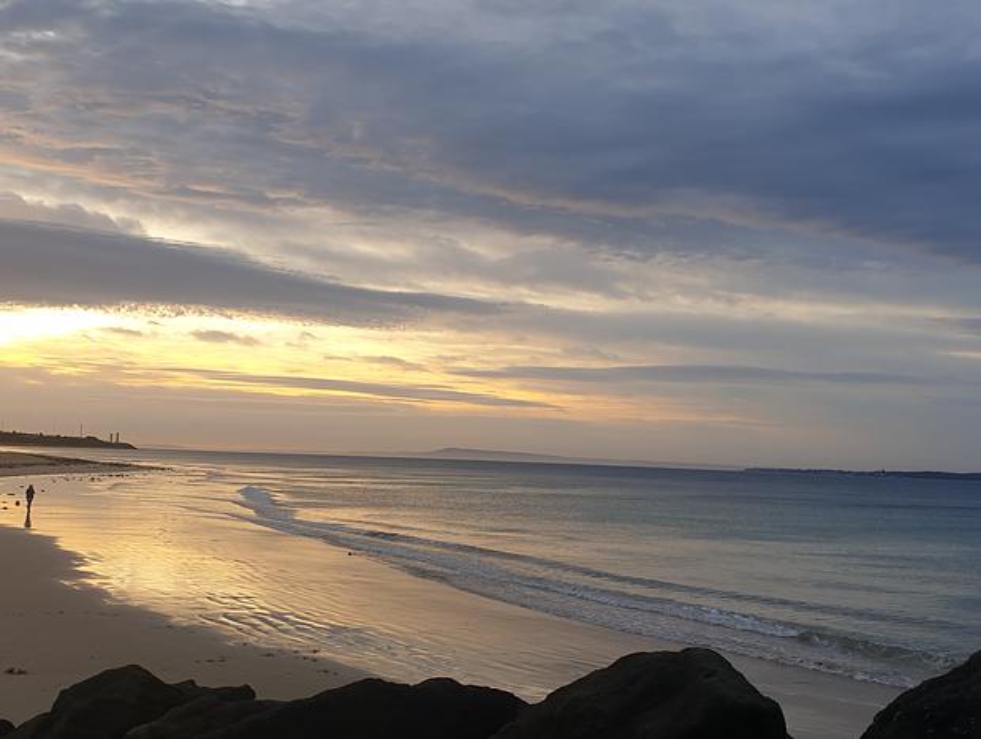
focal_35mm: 26
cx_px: 490
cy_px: 370
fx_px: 738
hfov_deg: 67.2
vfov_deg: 53.2
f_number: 2.4
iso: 50
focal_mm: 4.3
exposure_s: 1/147
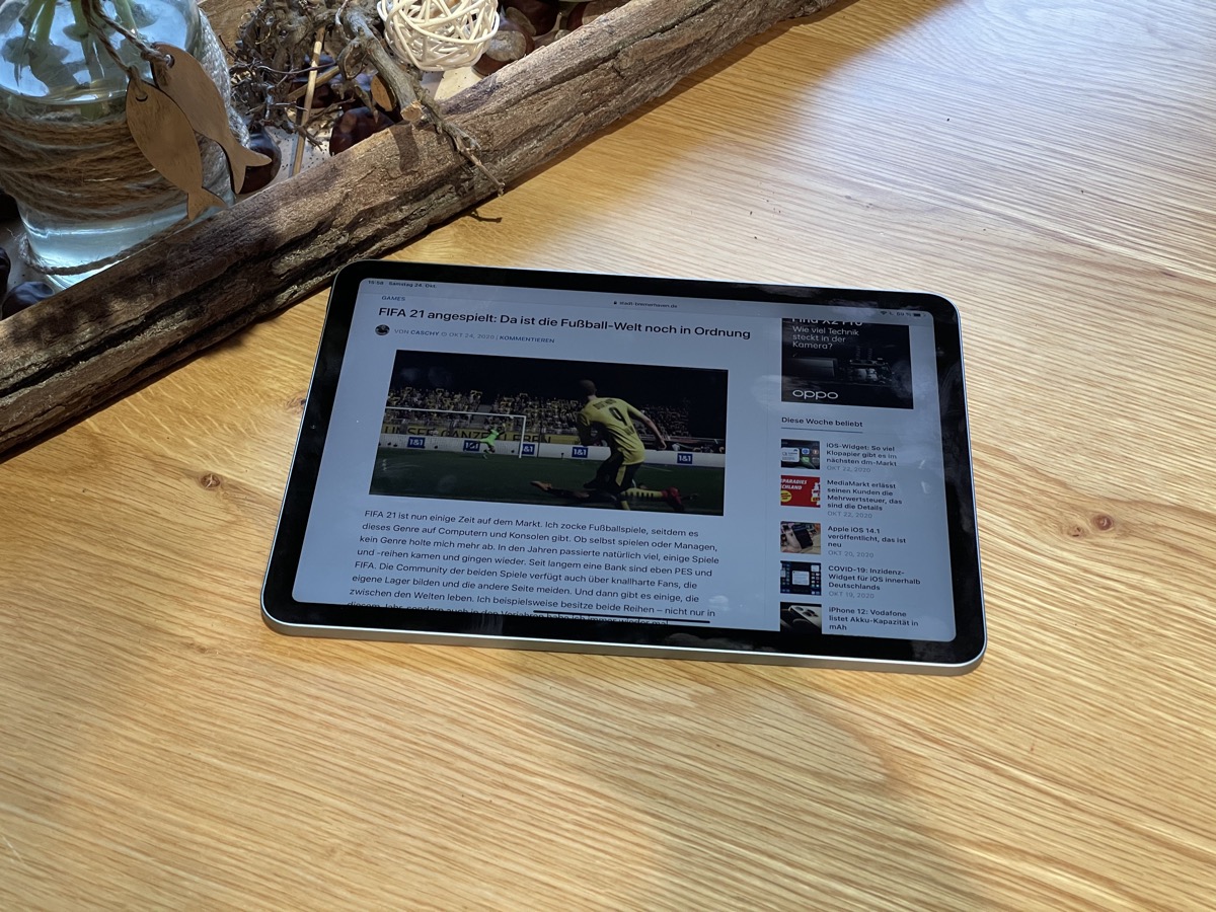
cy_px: 456
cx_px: 608
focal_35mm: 52
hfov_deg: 36.8
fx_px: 1827
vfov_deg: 28.0
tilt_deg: -49.1
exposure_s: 1/50
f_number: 2
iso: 125
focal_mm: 6
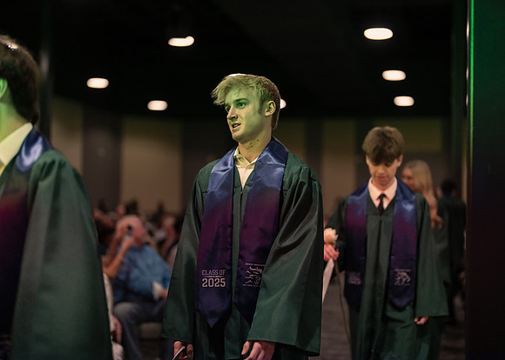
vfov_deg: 26.6
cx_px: 252
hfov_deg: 36.7
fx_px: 761
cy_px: 180
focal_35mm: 53
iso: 1250
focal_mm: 50
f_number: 1.2
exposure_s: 1/500
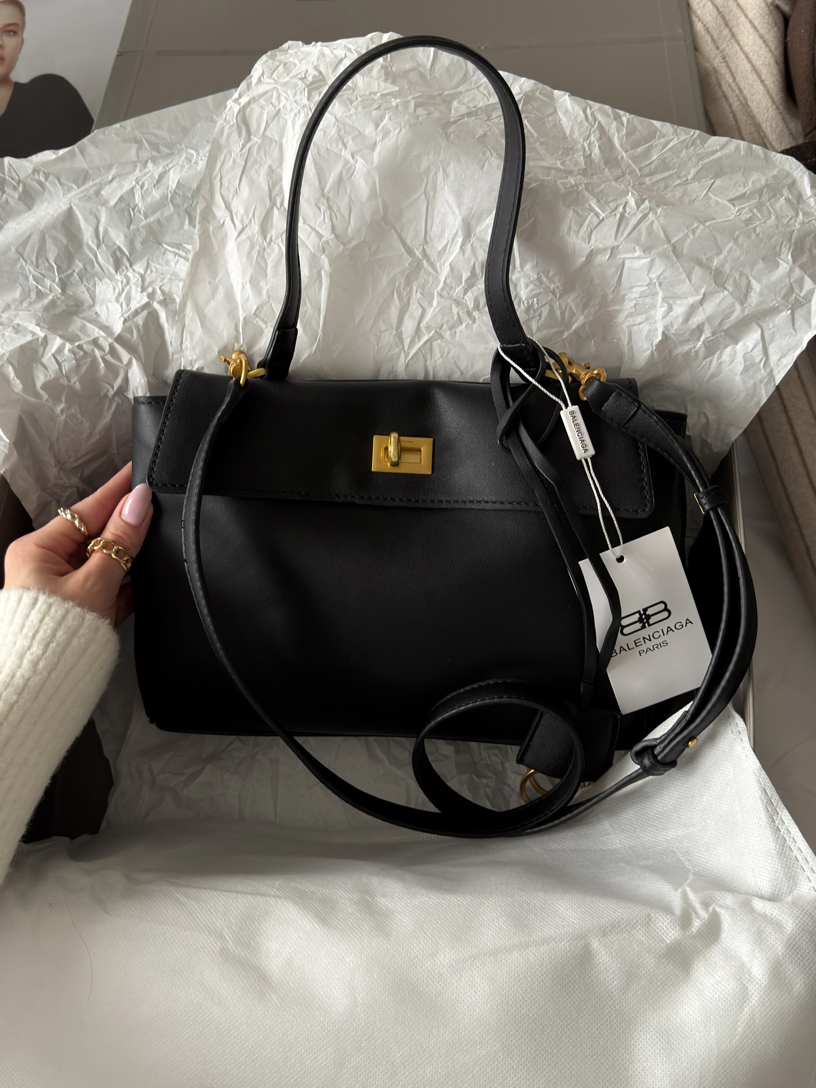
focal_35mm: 35
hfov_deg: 40.7
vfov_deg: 52.6
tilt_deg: -72.2
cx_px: 408
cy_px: 544
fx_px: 1100
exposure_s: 1/60
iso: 200
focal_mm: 6.76
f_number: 1.78
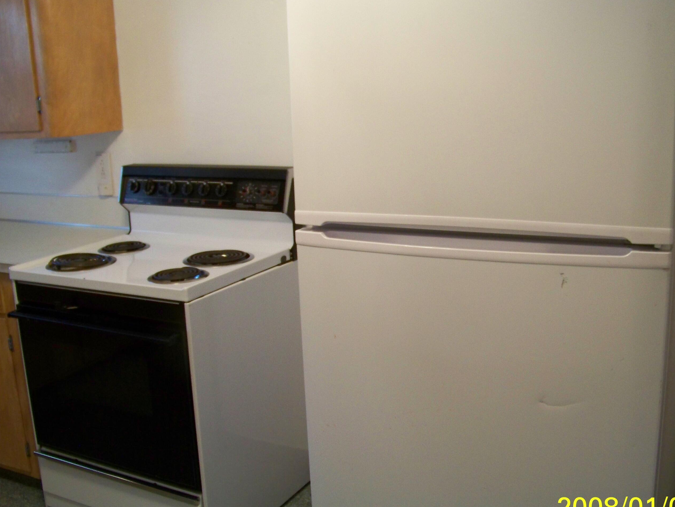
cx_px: 362
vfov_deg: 36.8
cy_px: 284
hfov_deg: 47.8
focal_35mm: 39
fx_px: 761
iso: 200
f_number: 2.8
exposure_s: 1/30
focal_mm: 5.85
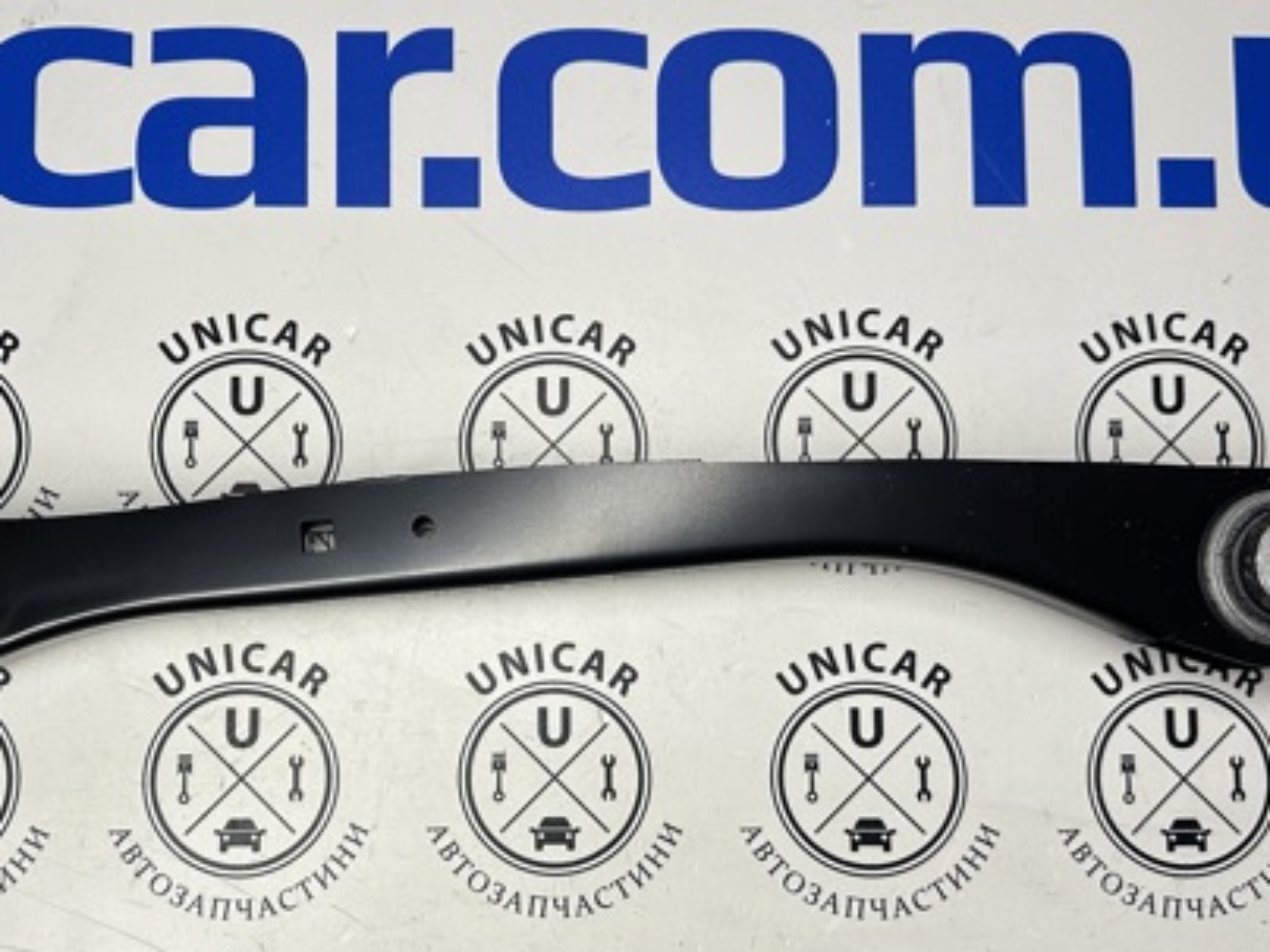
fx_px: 1394
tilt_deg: -84.3
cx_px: 500
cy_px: 592
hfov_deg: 48.6
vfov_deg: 37.5
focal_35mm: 38
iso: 200
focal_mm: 6.86
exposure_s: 1/121
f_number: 1.78
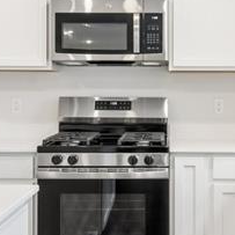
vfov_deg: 28.5
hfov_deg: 28.3
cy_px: 91
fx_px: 461
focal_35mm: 60
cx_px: 168
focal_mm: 14
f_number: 9
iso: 100
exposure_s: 1
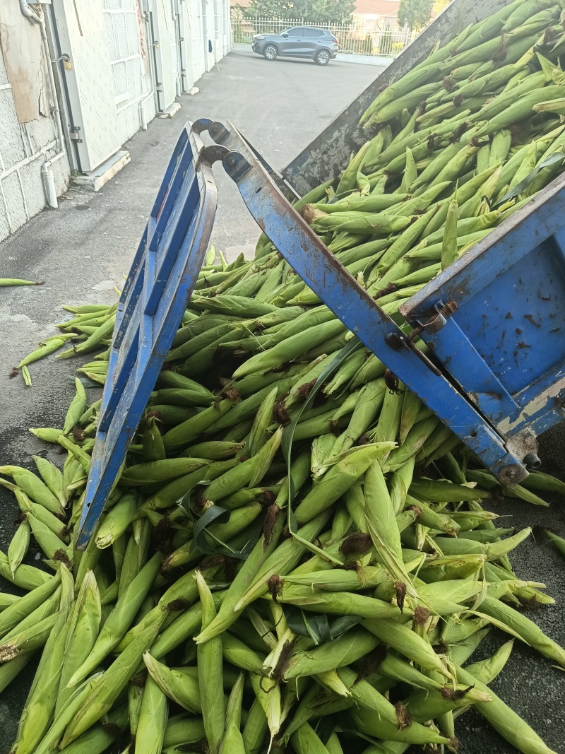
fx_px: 501
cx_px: 282
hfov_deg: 58.9
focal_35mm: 23
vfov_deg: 73.9
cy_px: 377
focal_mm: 5.59
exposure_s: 1/100
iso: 452
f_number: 1.88
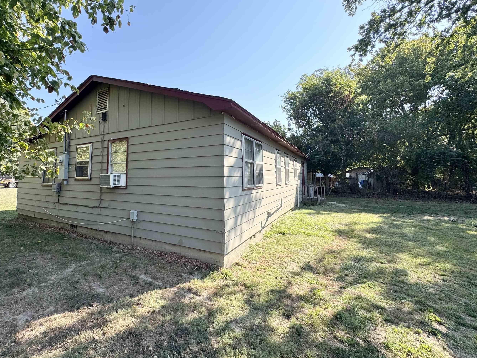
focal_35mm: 16
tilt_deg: +4.9
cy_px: 161
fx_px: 220
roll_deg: +0.2
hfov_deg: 94.0
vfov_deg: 77.9
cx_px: 208
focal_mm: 2.22
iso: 50
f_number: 2.2
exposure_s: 1/675
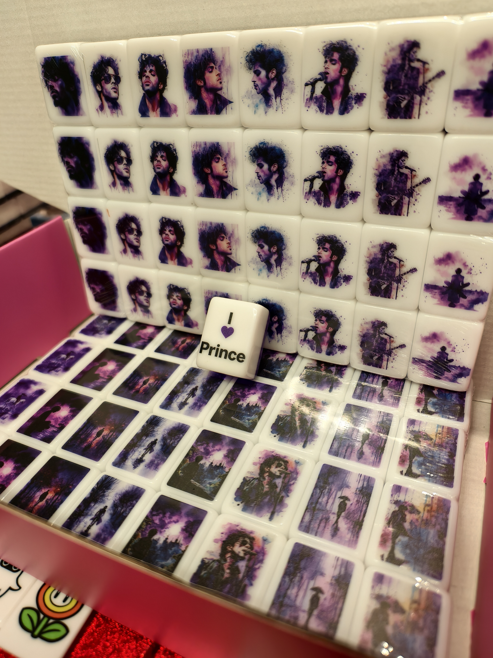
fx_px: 437
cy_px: 329
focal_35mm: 23
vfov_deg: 73.9
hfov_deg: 58.9
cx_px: 246
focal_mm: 6.54
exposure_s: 1/100
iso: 107
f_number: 1.57
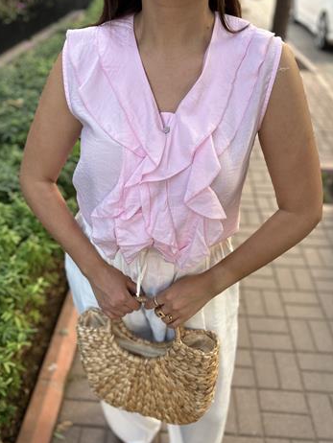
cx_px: 157
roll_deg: -0.6
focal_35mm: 30
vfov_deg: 59.9
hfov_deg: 46.8
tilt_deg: -36.9
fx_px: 384
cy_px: 233
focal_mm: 5.7
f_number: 1.5
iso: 64
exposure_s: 1/121
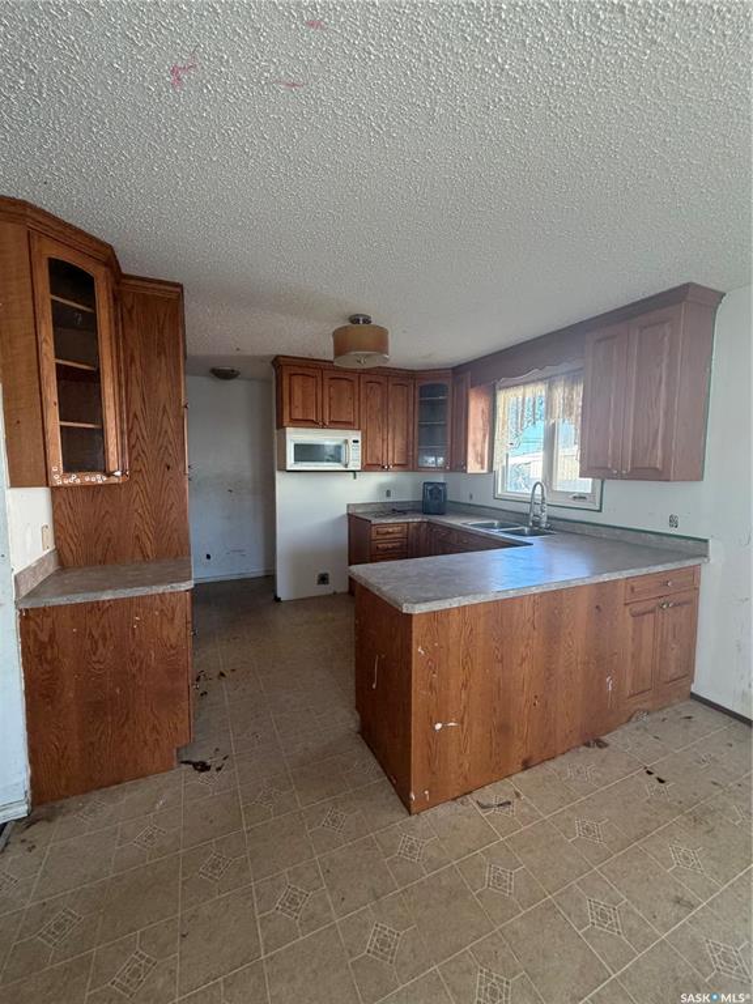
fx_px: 406
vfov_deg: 102.1
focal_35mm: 14
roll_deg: -0.9
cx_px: 376
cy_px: 502
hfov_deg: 85.7
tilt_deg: -5.2
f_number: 2.2
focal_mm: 2.22
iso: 320
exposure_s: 1/88
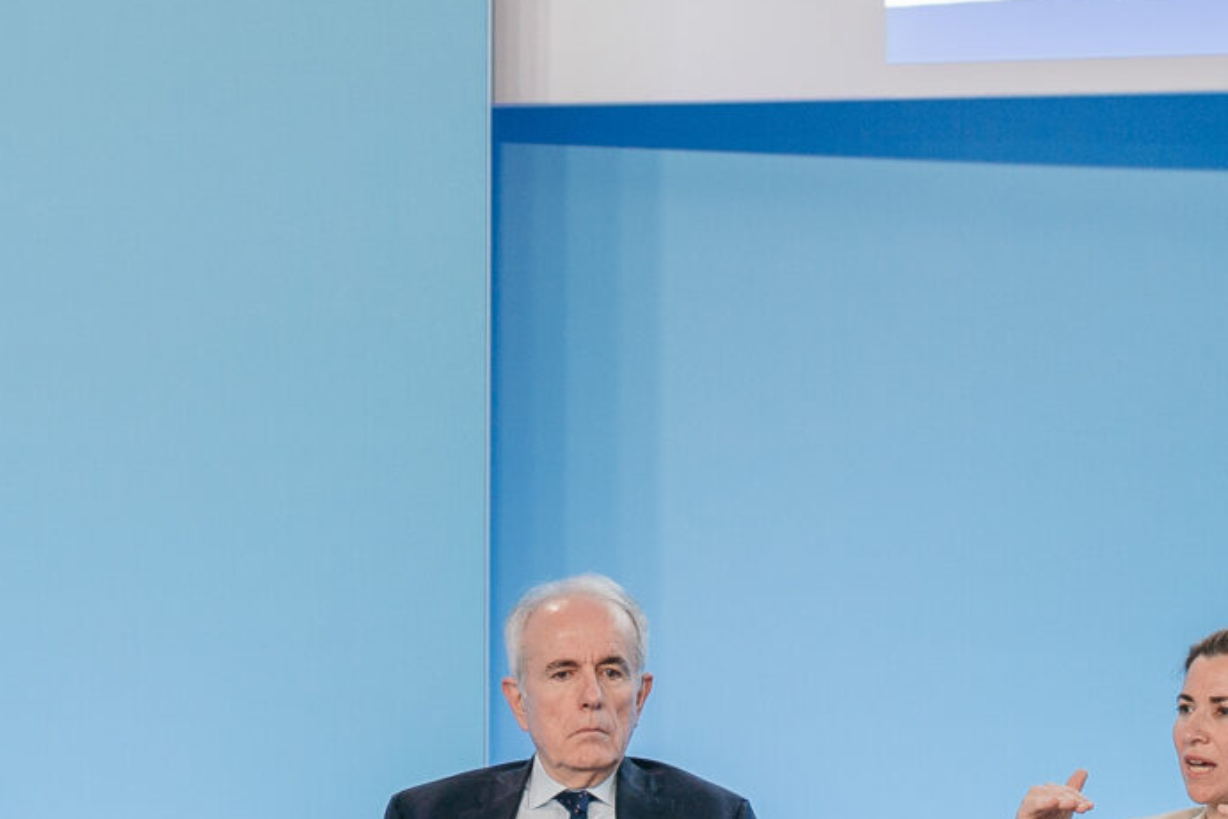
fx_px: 9348
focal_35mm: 274
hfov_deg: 7.5
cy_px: 923
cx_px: -66
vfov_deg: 5.0
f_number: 2.8
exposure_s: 1/125
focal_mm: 74
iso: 640
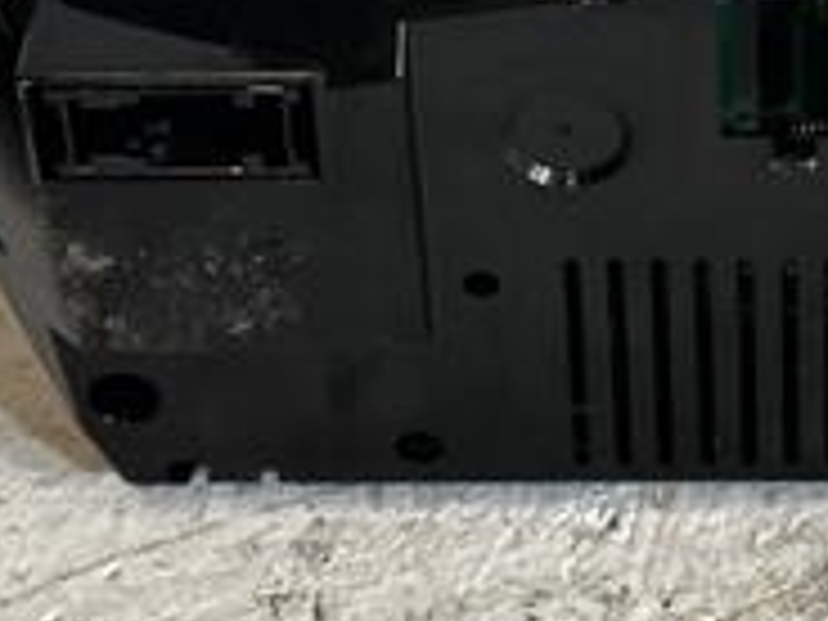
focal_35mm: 167
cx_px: 968
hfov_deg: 11.6
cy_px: -176
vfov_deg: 8.8
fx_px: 3995
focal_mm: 6.86
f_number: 1.78
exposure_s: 1/100
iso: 125
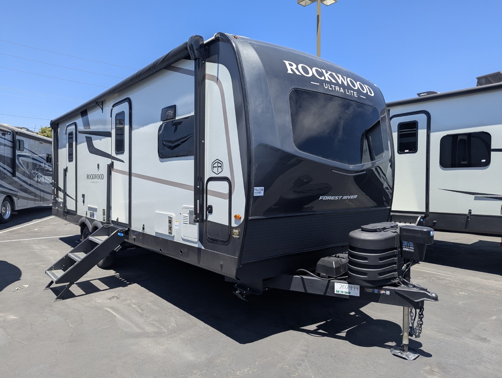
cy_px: 189
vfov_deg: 56.9
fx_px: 348
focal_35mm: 24
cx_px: 251
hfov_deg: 71.5
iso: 48
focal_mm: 6.81
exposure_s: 1/1167
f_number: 1.85
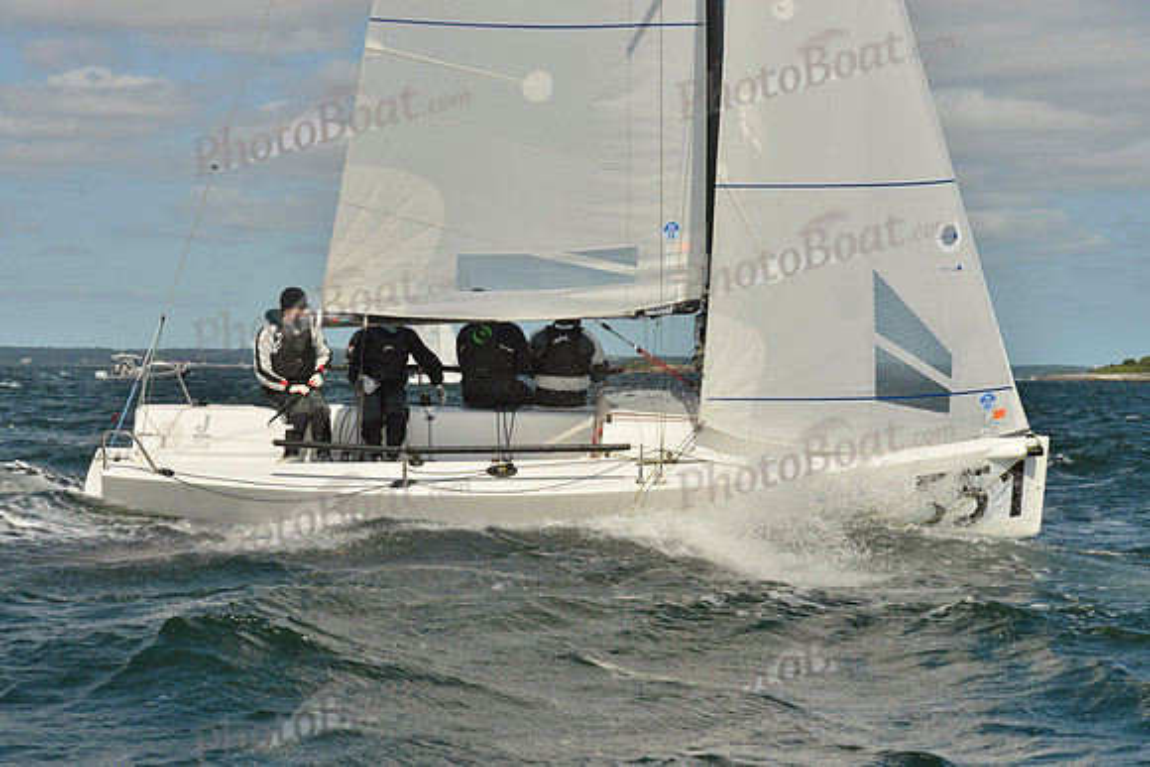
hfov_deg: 28.8
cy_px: 384
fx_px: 2237
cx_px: 575
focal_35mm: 70
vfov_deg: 19.5
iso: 400
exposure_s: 1/1600
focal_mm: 70
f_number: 10
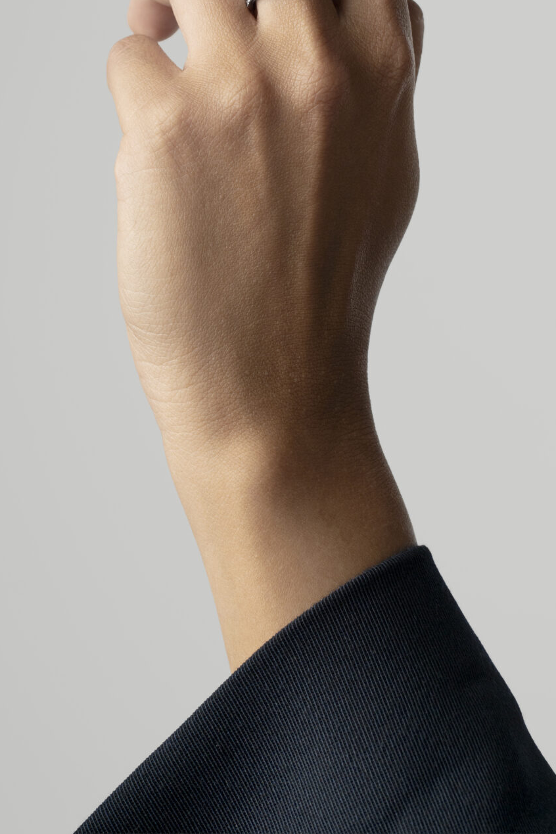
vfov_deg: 15.2
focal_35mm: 134
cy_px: 177
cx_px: 246
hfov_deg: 10.2
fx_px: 3104
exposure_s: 1/100
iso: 500
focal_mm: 85
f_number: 7.1
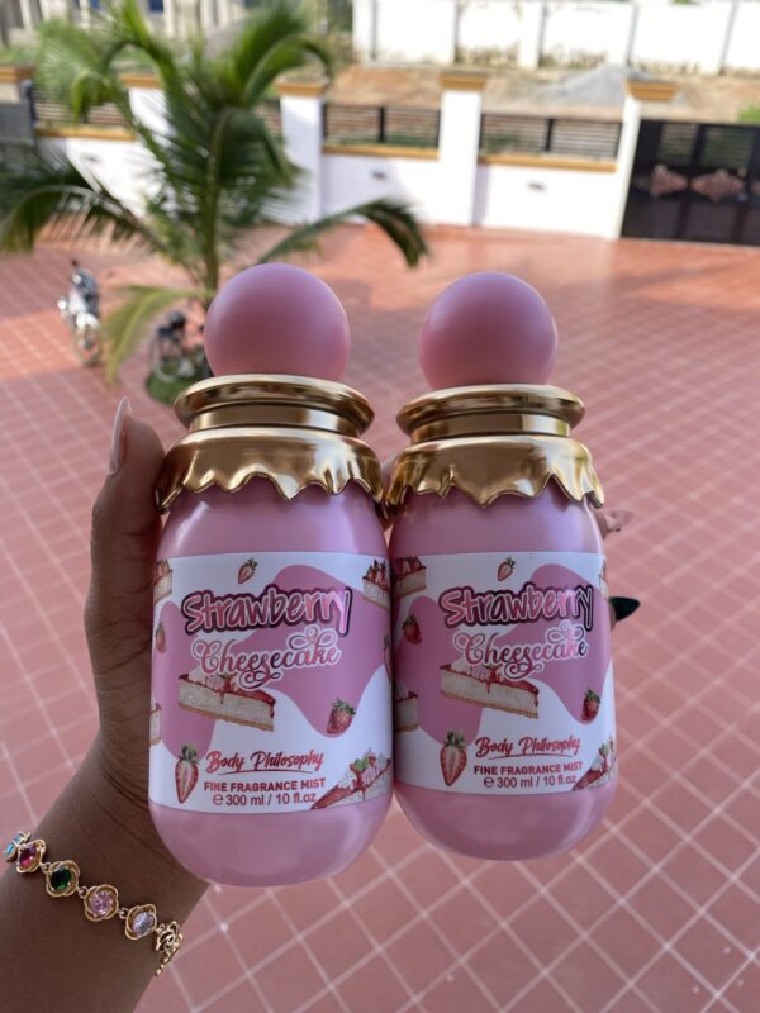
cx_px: 380
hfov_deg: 53.1
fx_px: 761
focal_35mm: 26
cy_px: 506
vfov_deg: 67.3
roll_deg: -2.1
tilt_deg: -33.6
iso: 32
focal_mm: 4.25
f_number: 1.8
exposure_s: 1/368
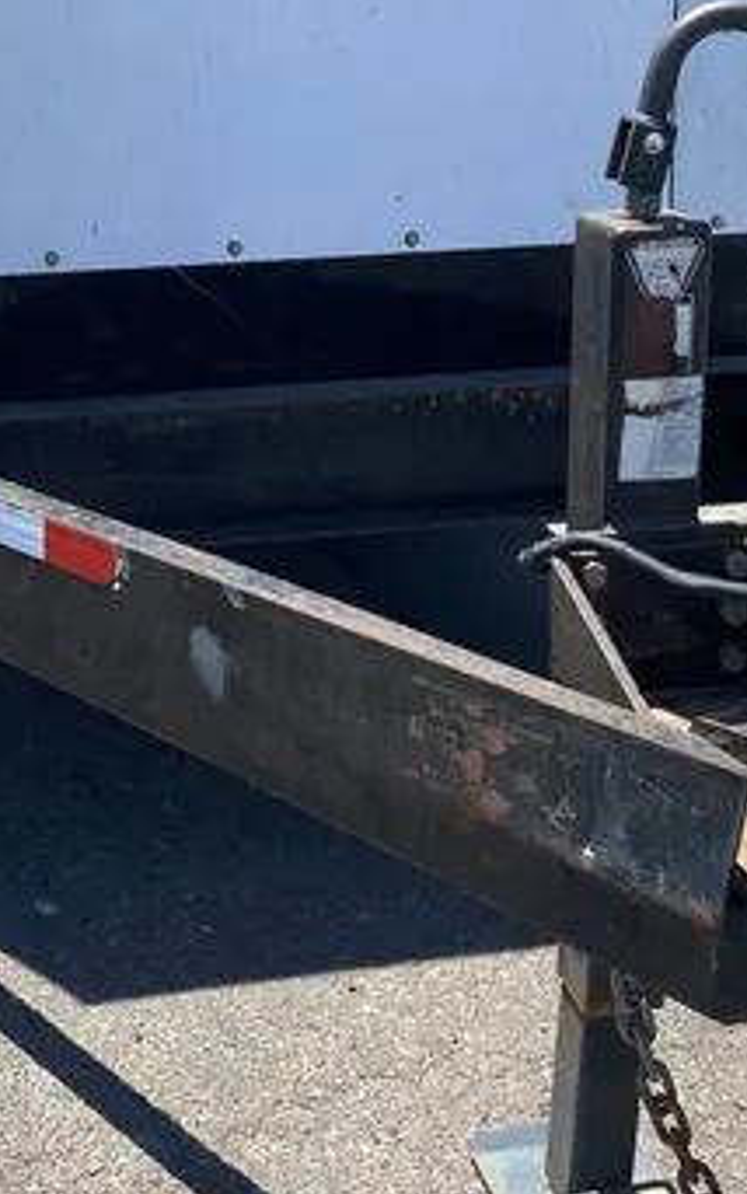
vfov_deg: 33.8
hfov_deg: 21.7
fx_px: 1920
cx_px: 143
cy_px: 298
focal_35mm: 59
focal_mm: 4.25
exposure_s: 1/2066
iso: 32
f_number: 1.8
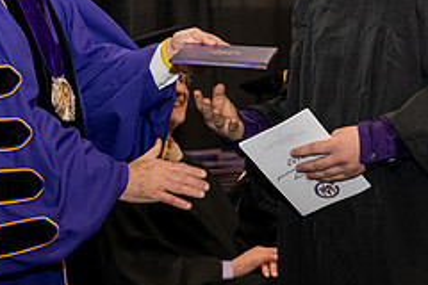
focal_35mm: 169
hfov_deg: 12.2
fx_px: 2009
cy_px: -13
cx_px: 234
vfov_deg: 8.1
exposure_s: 1/200
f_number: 5.6
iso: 2500
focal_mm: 70
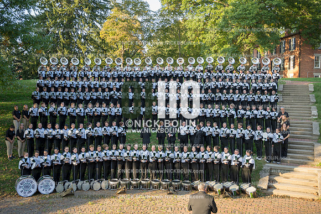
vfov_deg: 38.4
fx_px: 308
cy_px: 107
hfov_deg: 55.1
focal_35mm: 34
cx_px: 160
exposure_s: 1/100
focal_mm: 34.5
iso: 125
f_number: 4
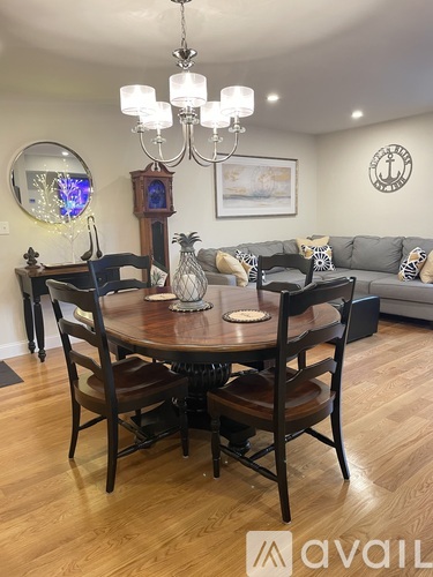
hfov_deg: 53.1
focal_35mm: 26
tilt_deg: -9.6
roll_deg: +1.7
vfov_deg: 67.3
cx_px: 216
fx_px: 434
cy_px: 288
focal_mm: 4.2
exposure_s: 1/60
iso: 125
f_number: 1.6
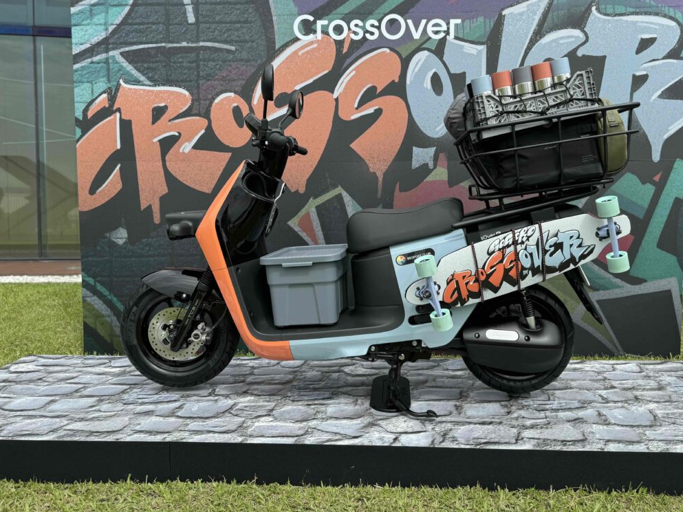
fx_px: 572
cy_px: 234
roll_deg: -0.2
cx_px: 372
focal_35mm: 29
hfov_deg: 61.5
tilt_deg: -3.3
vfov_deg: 48.2
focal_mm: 6.86
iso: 80
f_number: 1.78
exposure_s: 1/2252
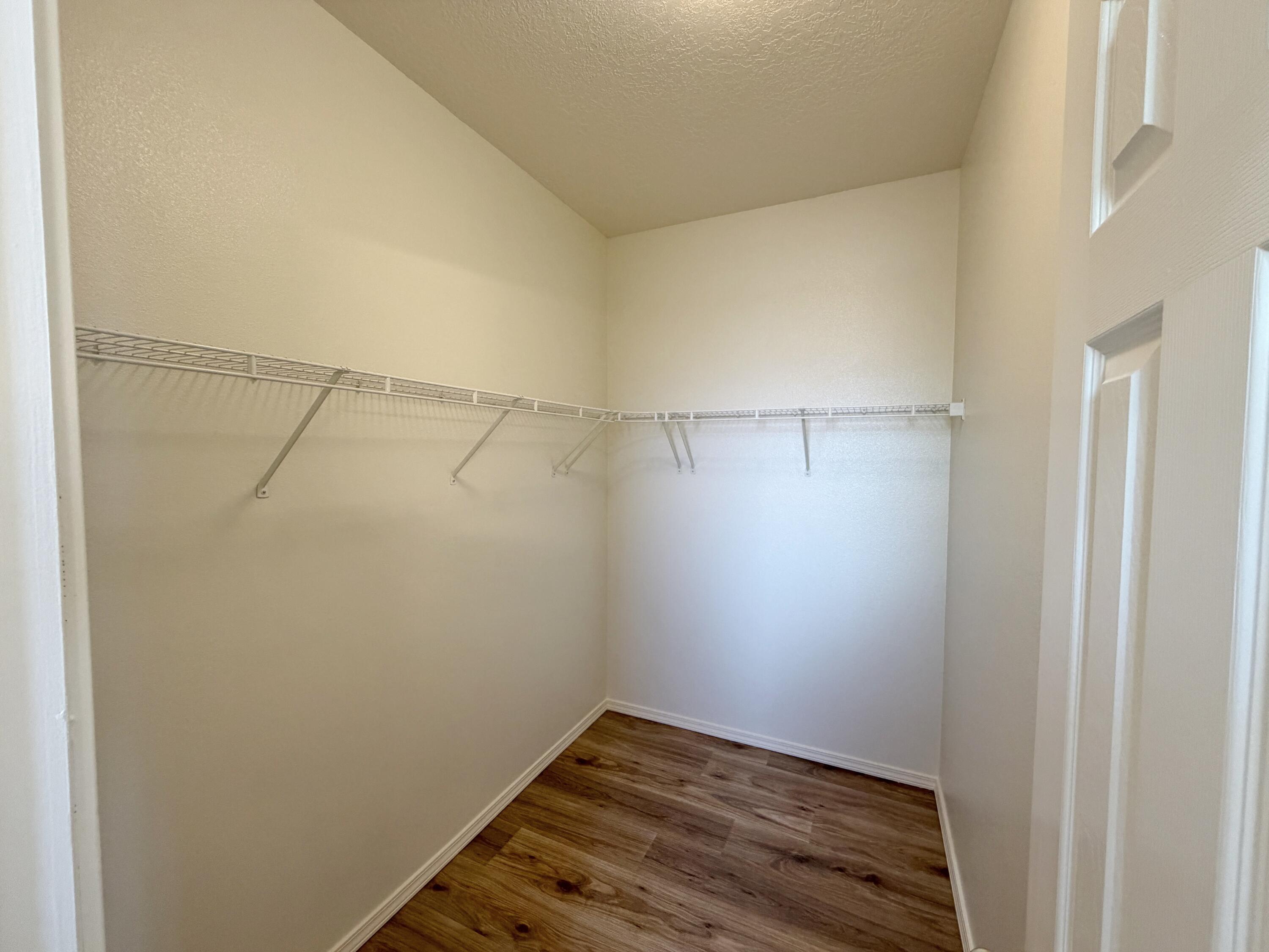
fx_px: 513
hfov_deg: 102.1
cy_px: 476
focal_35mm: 14
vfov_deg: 85.7
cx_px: 634
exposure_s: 1/120
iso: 250
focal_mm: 2.22
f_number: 2.2
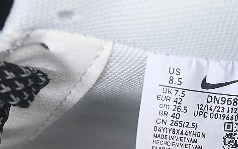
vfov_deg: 8.2
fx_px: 1037
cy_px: 140
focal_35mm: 160
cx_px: 228
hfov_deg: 12.9
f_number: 7.1
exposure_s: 1/80
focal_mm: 50
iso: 160
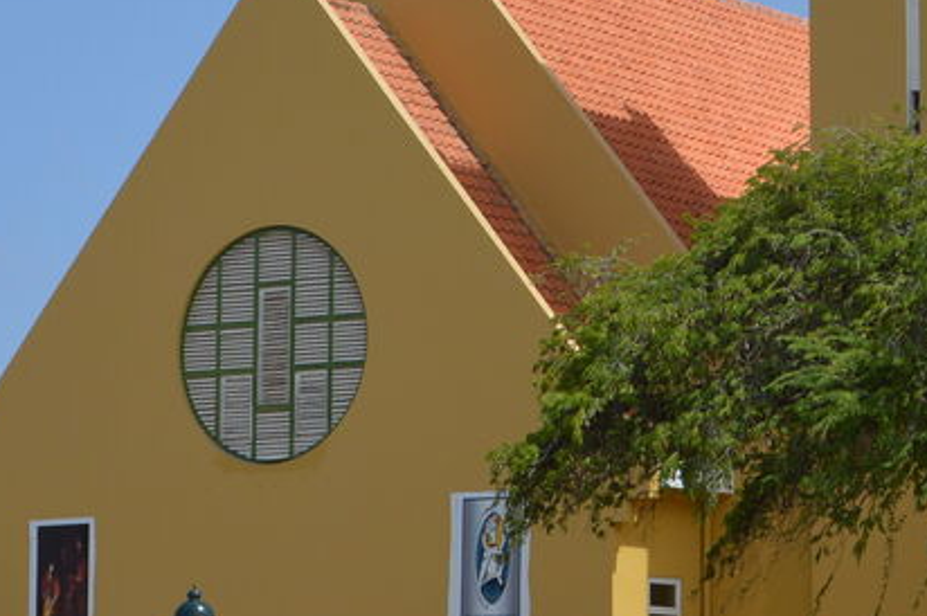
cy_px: 96
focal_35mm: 163
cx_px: 754
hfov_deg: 12.6
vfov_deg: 8.4
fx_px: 4194
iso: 100
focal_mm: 32
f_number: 9
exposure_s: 1/320
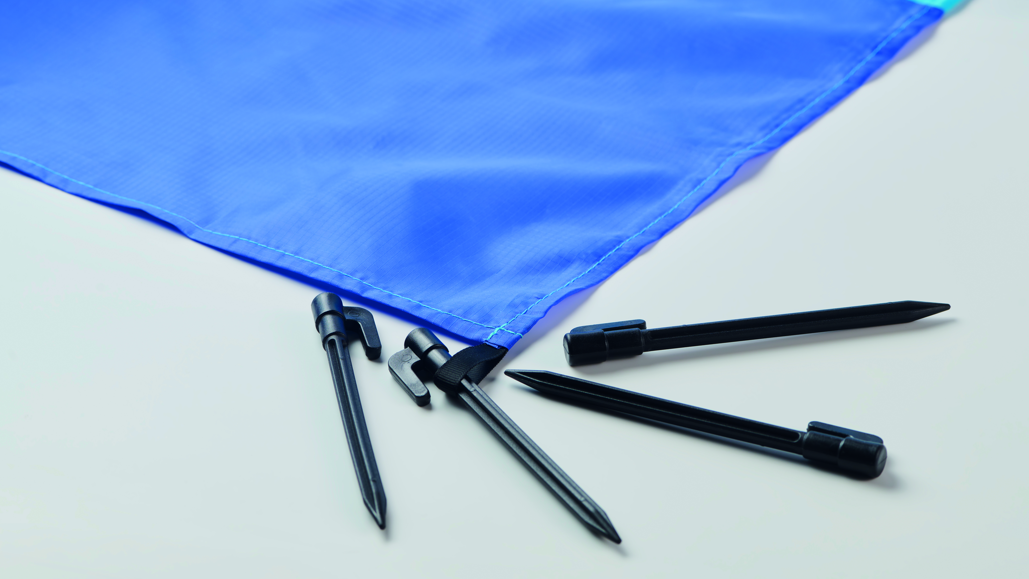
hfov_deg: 19.3
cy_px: 304
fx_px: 3029
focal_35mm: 111
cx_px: 518
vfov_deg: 10.9
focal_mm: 105
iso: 80
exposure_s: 1/160
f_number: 13
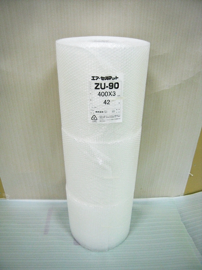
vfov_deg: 63.4
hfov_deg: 49.7
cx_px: 101
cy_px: 135
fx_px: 218
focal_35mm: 28
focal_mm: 5
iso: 200
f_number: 2.7
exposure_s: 1/30
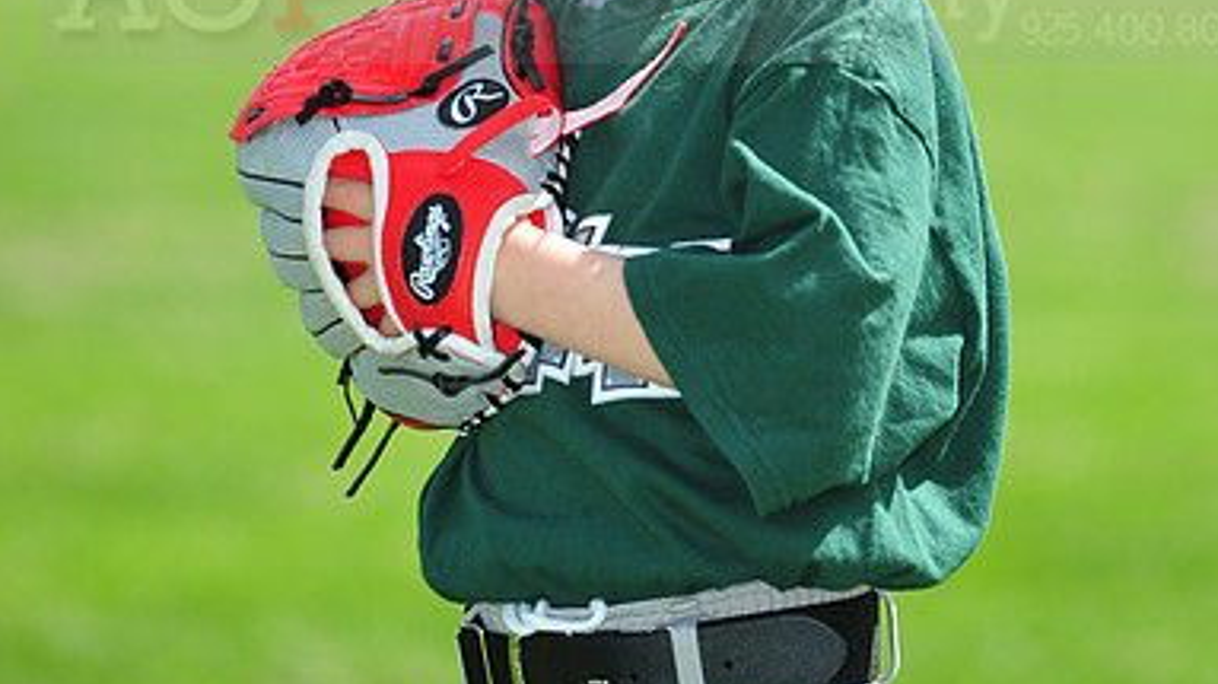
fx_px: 10233
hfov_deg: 6.8
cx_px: 611
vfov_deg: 3.8
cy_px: -38
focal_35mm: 317
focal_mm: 200
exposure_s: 1/2000
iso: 400
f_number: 5
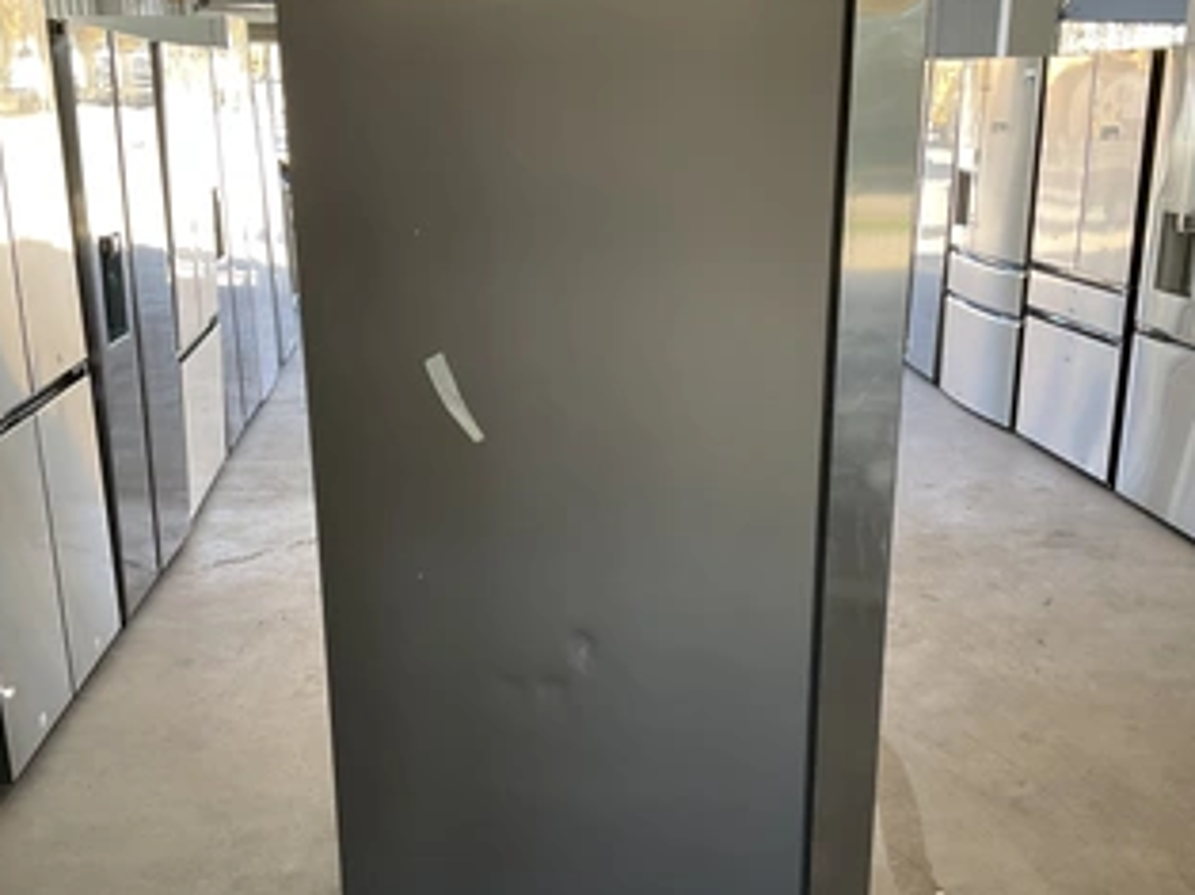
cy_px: 499
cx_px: 628
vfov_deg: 38.6
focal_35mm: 37
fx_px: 1276
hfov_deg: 50.2
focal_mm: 3
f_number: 1.8
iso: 64
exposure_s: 1/60
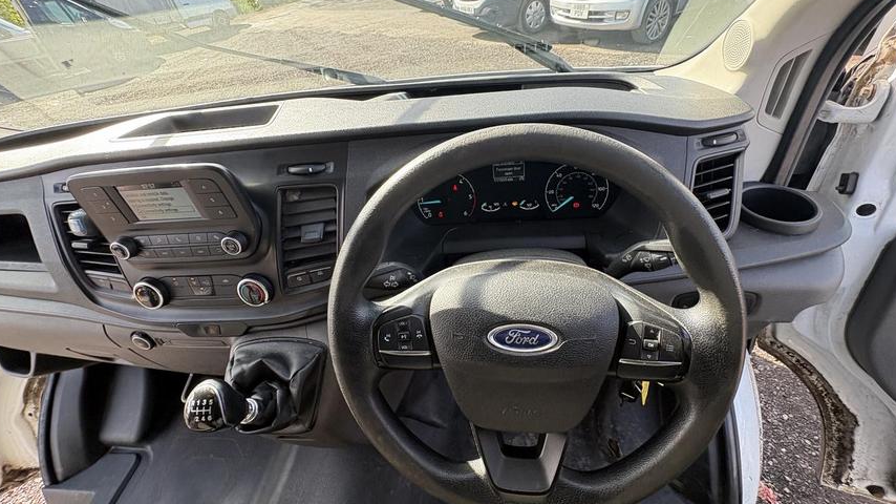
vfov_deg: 67.0
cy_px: 235
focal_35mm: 16
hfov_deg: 99.4
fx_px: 380
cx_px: 456
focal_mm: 2.22
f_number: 2.2
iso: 125
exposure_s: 1/125
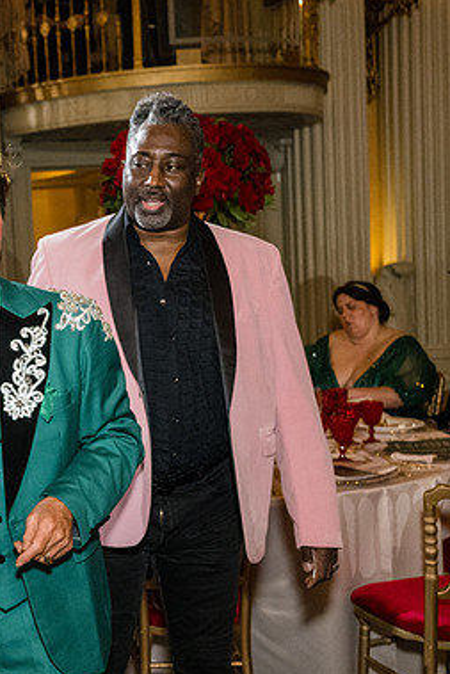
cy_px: 341
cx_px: -55
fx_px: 1030
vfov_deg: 36.2
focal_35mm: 55
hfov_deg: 23.1
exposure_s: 1/160
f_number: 2.8
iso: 2500
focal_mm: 24
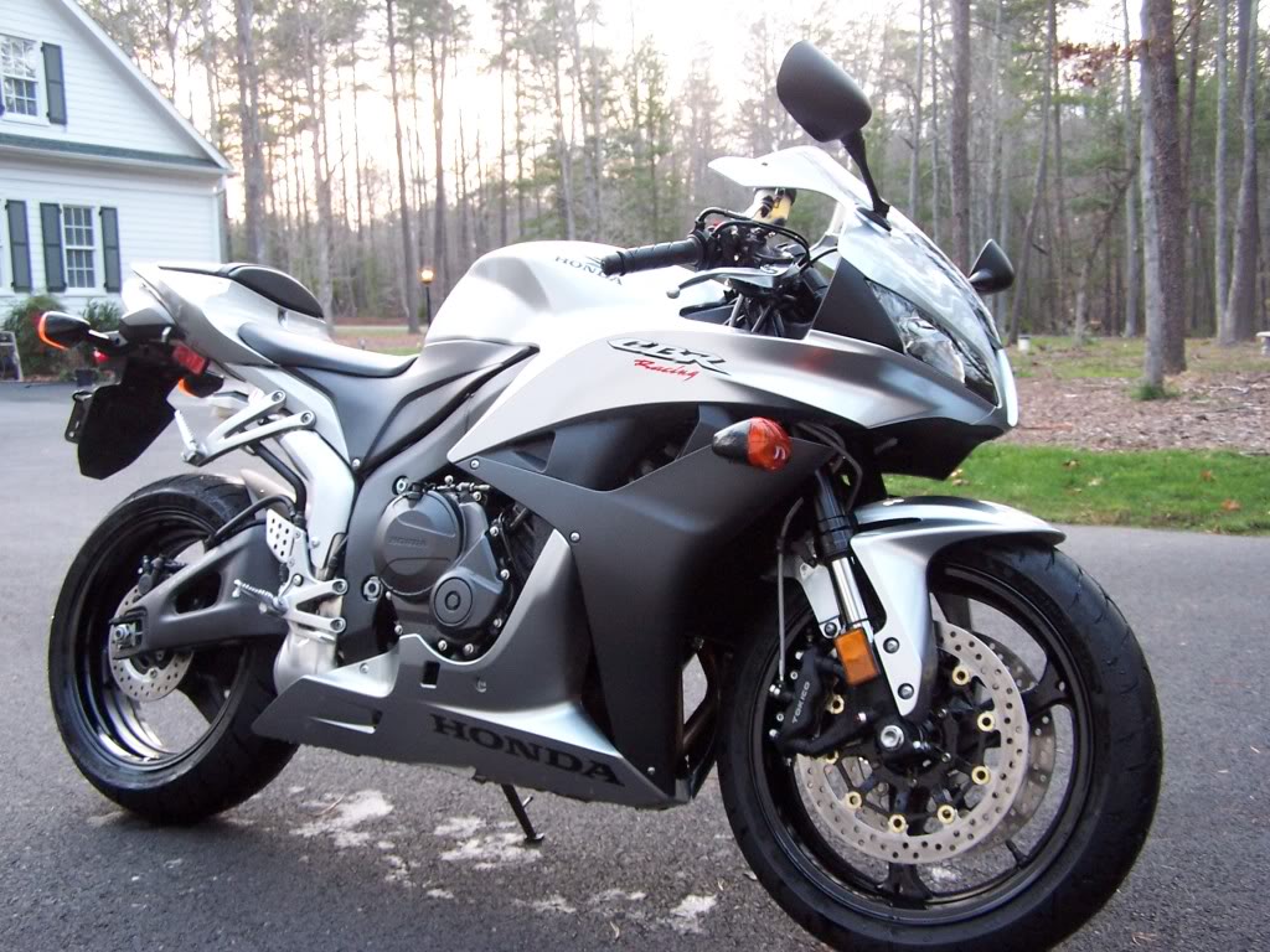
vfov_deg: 37.7
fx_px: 1394
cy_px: 476
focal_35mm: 38
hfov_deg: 49.0
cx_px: 635
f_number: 2.8
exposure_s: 1/10
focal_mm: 6.3
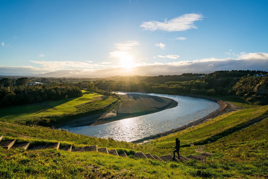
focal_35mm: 20
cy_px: 90
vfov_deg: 62.0
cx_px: 134
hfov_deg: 84.0
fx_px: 149
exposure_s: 1/1000
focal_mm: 20
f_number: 5
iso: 100
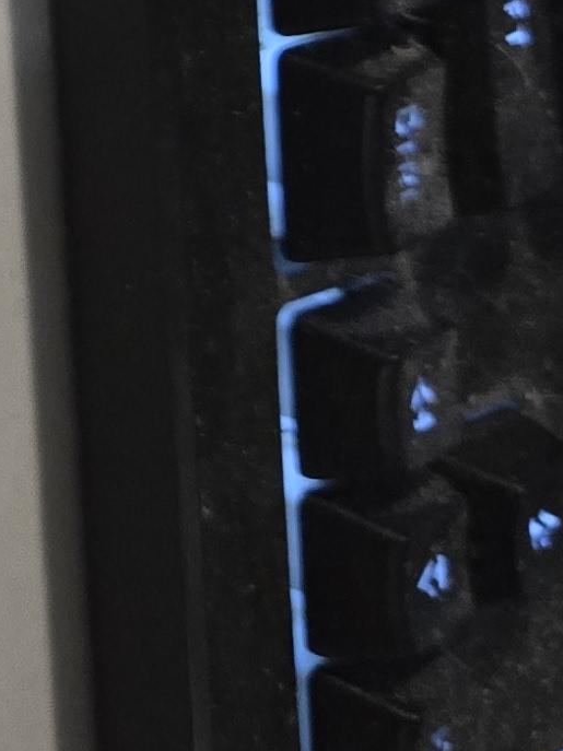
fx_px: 2907
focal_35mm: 134
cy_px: -552
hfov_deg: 9.4
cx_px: -954
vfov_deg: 13.4
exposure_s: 1/120
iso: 500
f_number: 1.8
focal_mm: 5.4
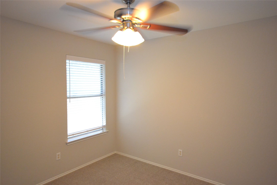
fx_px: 173
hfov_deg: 77.3
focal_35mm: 22
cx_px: 138
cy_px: 92
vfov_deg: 56.1
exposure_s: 1/60
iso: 3200
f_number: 5
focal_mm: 15
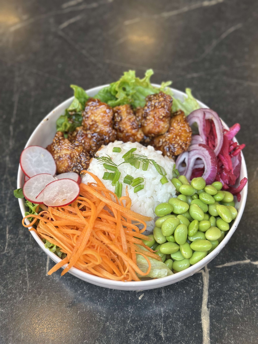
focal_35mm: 48
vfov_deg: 39.7
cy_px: 172
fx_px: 477
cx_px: 129
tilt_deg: -59.3
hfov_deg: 30.3
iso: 125
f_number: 1.78
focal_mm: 6.86
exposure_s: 1/62
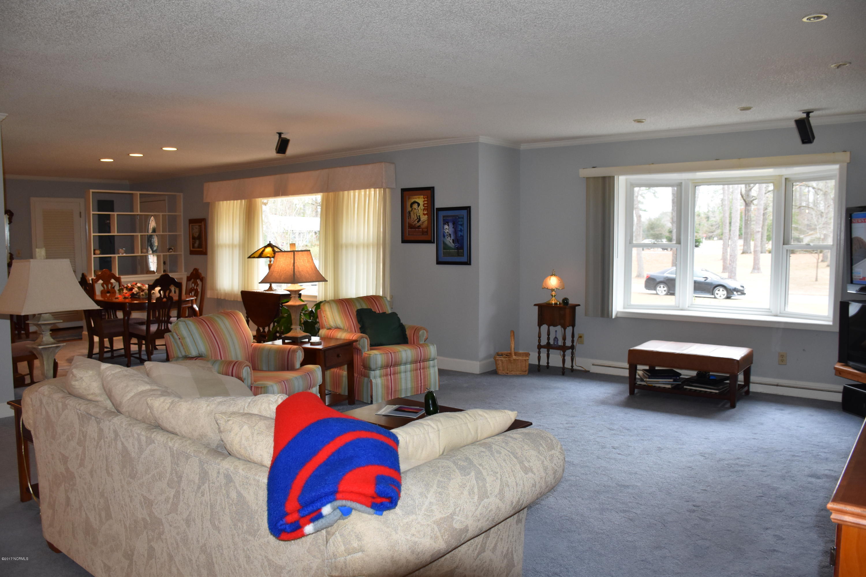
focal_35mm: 27
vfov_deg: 47.9
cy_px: 288
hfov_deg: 67.4
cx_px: 433
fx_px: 649
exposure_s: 1/100
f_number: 5
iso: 800
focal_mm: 18
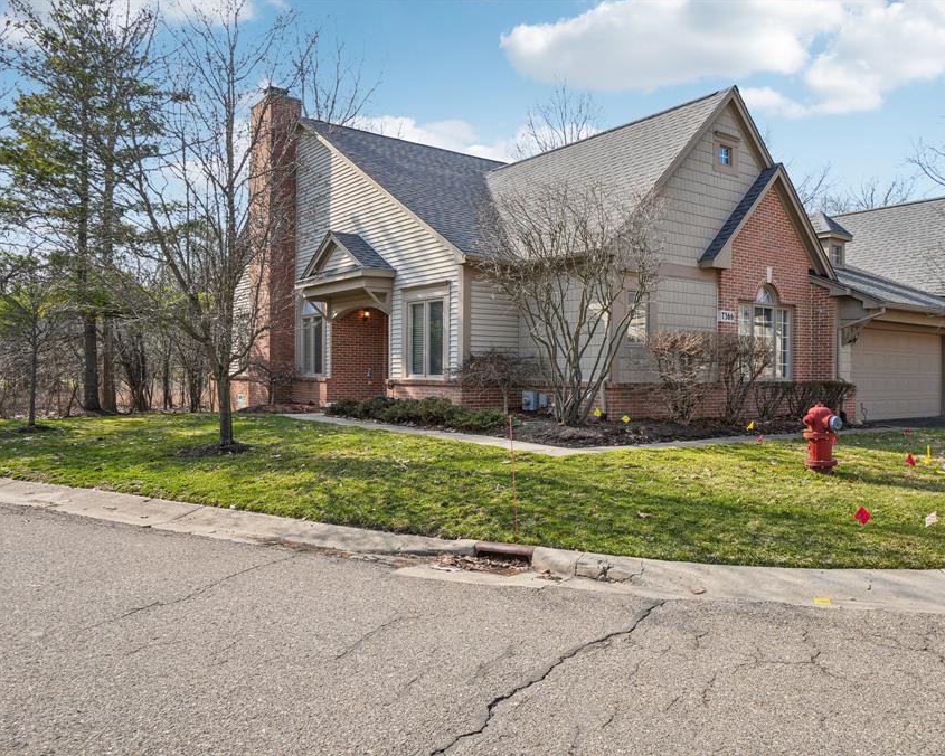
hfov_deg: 66.8
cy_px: 378
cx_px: 516
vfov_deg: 55.7
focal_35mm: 26
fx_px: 715
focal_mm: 15
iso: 100
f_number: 8
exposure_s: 1/200
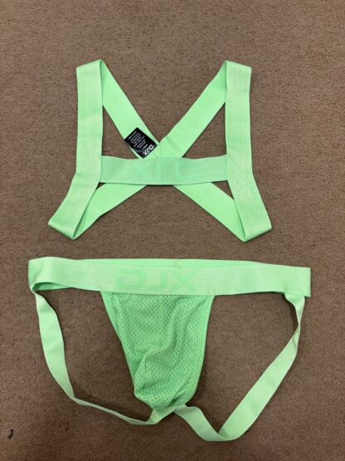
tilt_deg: -73.9
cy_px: 230
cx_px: 172
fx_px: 346
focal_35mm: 26
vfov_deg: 67.3
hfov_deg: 53.0
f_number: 1.6
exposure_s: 1/50
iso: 160
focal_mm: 5.96
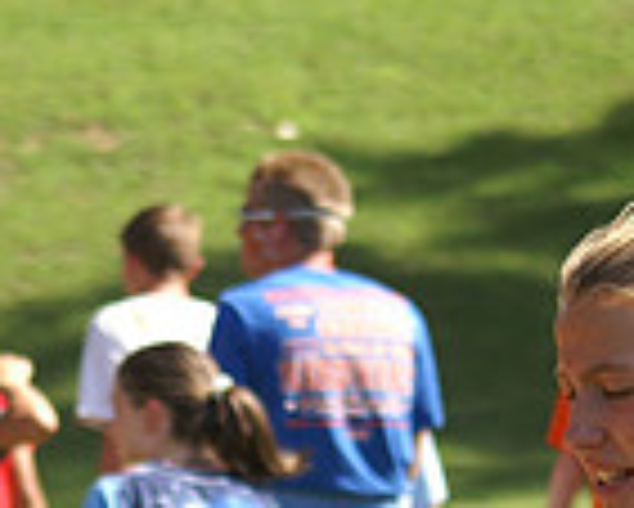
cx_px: -139
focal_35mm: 405
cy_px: 638
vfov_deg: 3.8
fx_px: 7605
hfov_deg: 4.8
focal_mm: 70
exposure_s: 1/320
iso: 100
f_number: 5.6
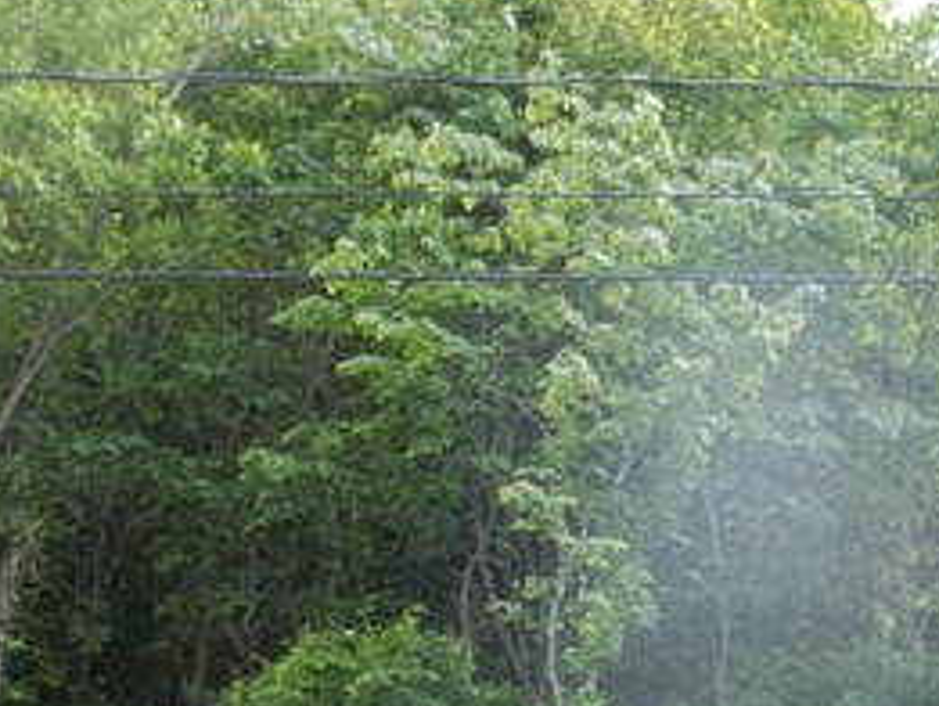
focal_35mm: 81
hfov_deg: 23.3
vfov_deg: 18.0
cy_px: 609
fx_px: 2198
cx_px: 907
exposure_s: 1/160
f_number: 3.3
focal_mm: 5.9
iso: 64
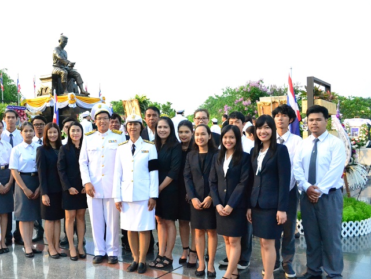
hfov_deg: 51.1
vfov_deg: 39.6
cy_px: 151
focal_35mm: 36
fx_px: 386
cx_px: 152
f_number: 5
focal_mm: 20
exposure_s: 1/4000
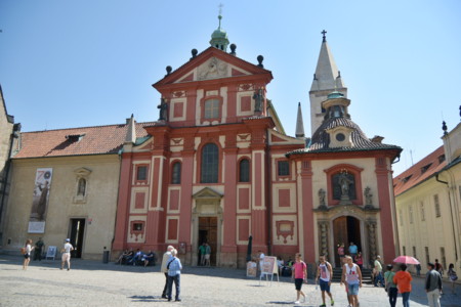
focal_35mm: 27
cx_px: 230
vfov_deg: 47.9
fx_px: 346
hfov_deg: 67.4
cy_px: 154
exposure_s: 1/640
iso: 160
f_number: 4
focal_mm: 10
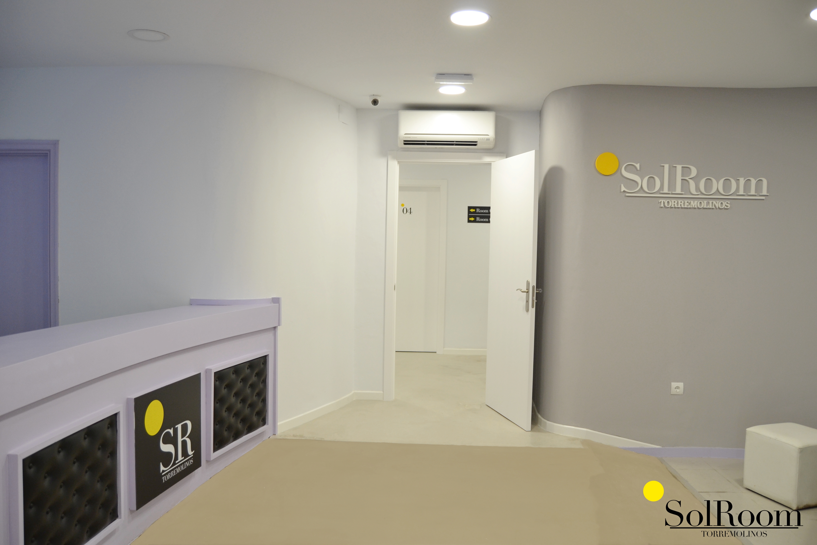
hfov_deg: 67.4
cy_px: 272
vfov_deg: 47.9
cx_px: 408
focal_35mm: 27
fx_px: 613
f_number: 3.5
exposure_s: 1/50
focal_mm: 18
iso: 400
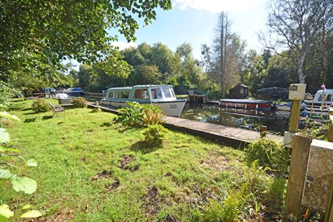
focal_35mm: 15
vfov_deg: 77.3
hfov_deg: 100.4
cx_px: 166
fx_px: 139
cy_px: 111
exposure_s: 1/160
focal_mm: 10
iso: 100
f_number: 6.3
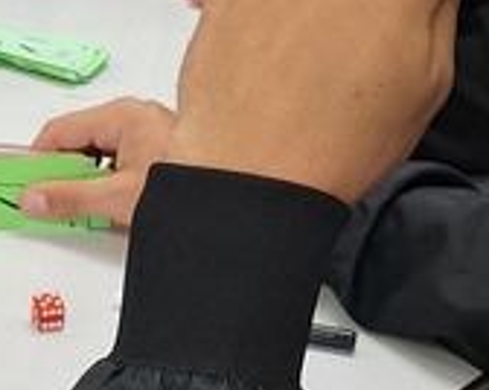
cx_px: -157
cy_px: 87
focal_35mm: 137
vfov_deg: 11.2
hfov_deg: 13.5
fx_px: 1980
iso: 50
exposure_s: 1/60
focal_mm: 5.54
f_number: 1.8
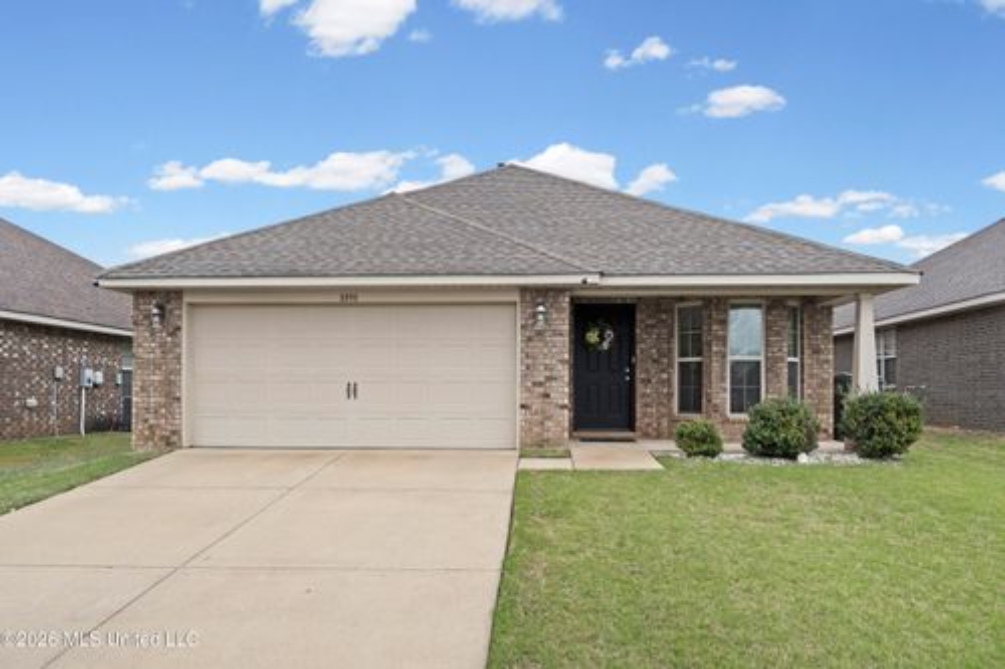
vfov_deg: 49.5
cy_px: 334
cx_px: 502
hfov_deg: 69.4
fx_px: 726
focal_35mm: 26
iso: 800
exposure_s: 1/800
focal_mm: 26
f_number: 9
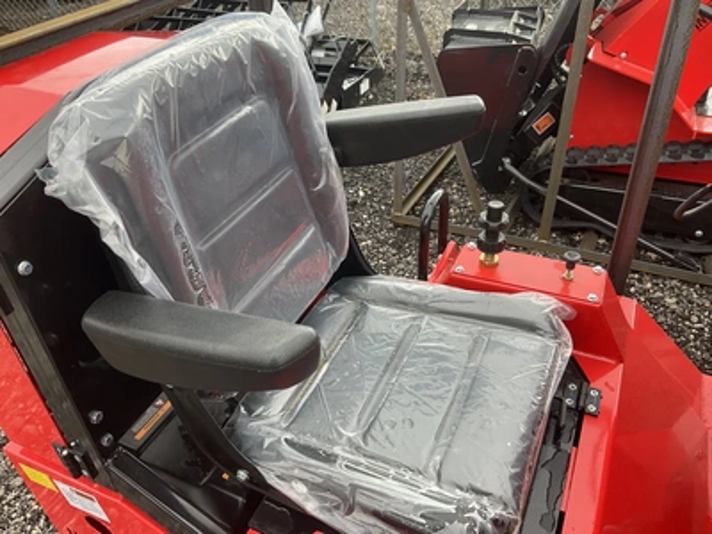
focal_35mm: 29
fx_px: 596
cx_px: 356
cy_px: 267
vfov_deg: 48.2
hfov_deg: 61.7
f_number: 1.8
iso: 20
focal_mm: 3
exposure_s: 1/122
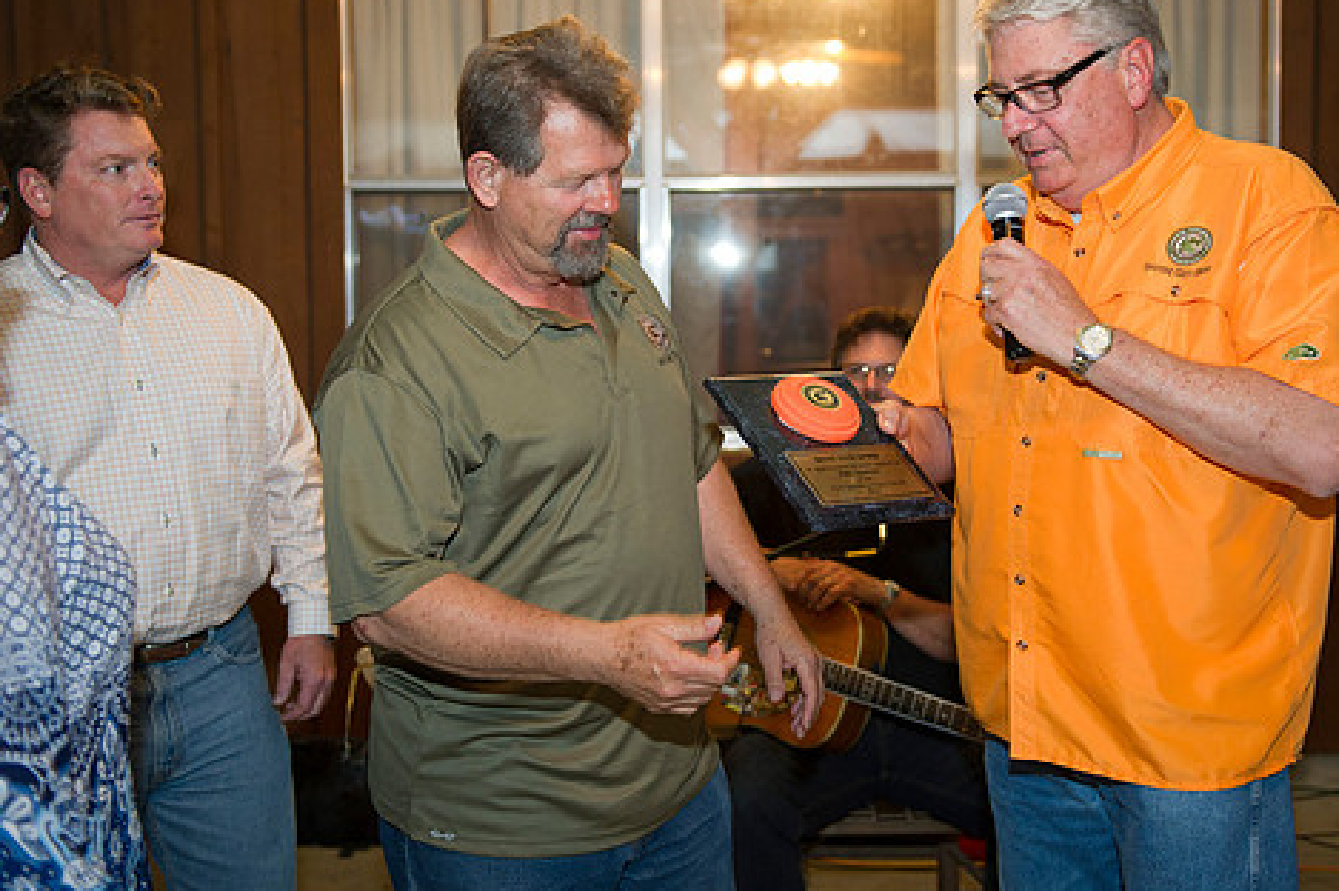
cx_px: 739
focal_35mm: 47
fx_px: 1747
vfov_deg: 28.6
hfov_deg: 41.9
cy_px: 374
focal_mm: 38
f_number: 2.8
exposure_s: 1/60
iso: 800
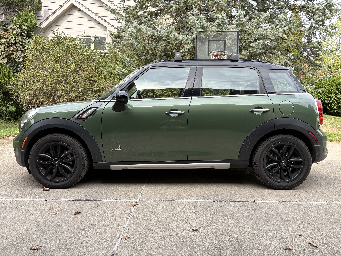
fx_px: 256
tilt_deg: -5.2
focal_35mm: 26
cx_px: 170
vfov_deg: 53.1
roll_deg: +1.2
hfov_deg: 67.3
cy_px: 128
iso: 50
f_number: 1.6
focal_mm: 5.96
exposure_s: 1/629
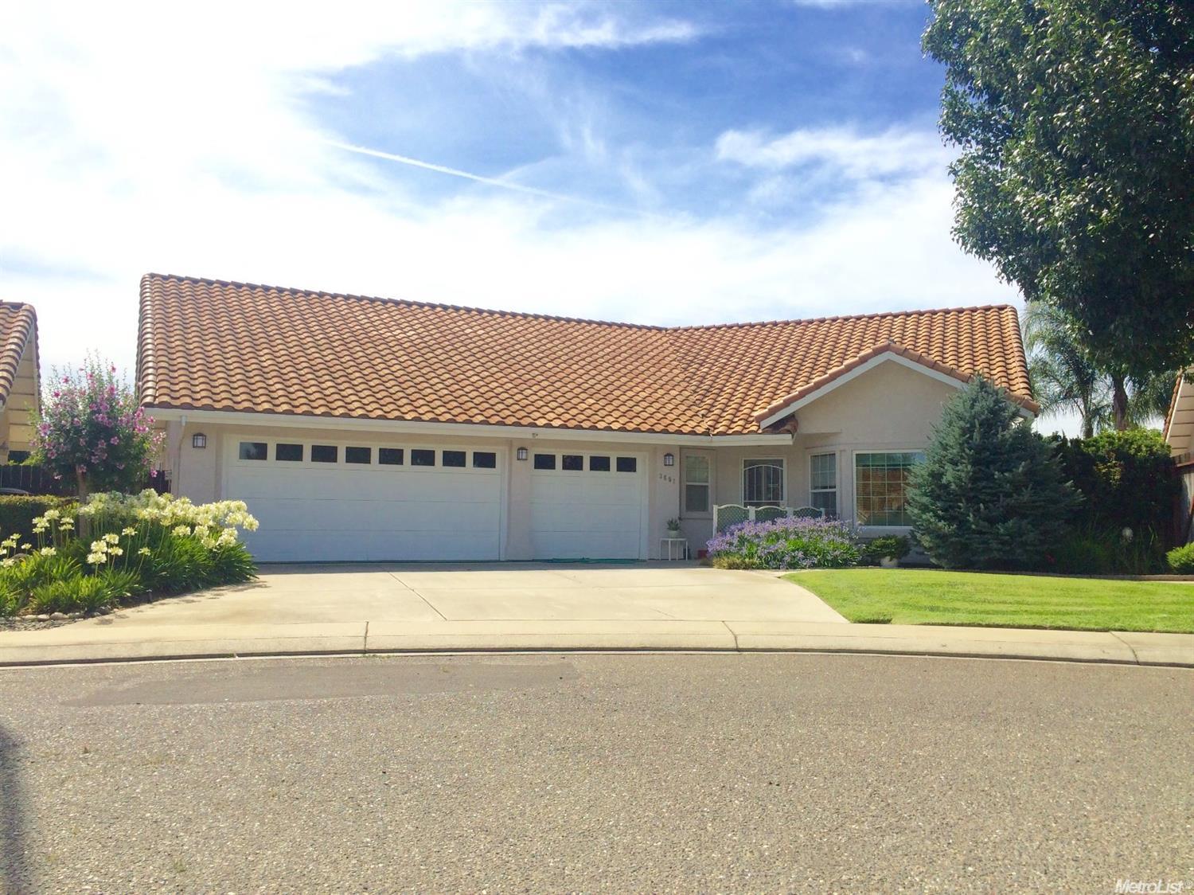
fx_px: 1000
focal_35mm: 29
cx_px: 597
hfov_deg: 61.7
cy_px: 448
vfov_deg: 48.2
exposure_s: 1/2160
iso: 32
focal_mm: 4.15
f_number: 2.2
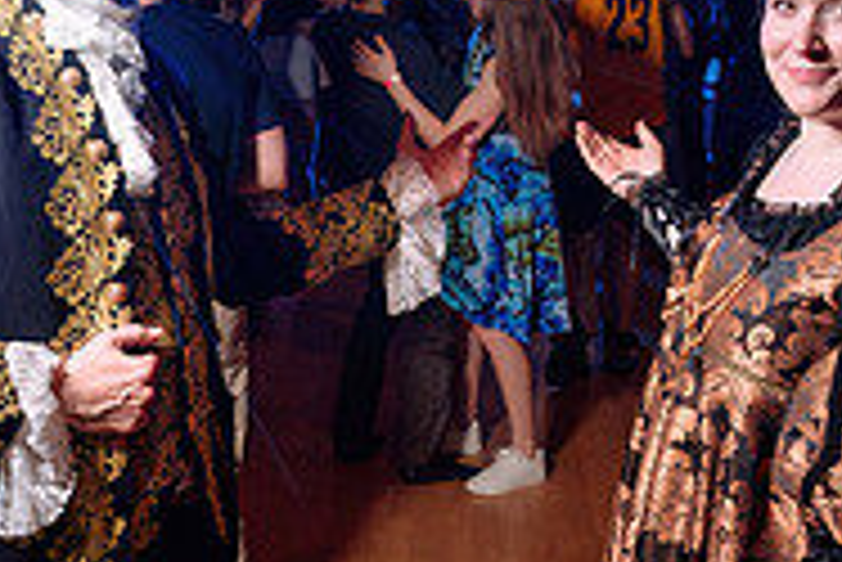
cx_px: 451
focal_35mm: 78
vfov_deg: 17.5
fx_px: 1826
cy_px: 389
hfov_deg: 26.0
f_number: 3.5
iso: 800
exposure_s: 1/50
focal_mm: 24
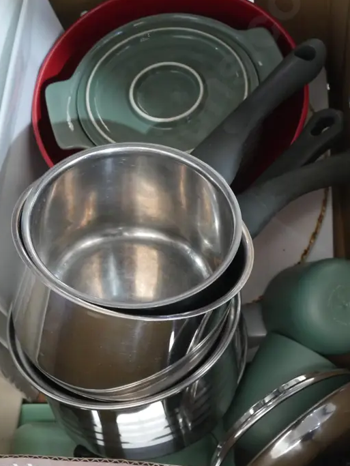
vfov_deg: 29.3
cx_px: 132
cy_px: 205
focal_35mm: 66
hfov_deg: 22.2
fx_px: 889
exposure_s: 1/25
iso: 3200
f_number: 4.7
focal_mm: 22
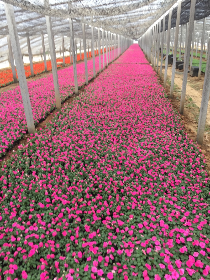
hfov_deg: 48.2
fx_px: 235
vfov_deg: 61.7
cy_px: 140
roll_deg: +0.2
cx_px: 105
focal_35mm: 29
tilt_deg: -20.9
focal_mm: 4.15
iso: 32
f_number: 2.2
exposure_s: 1/132
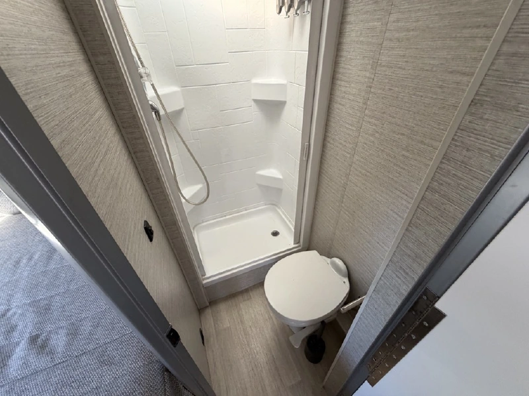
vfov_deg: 85.7
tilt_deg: -34.5
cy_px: 198
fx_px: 214
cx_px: 264
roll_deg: +3.1
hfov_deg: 102.1
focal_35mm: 14
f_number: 2.2
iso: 250
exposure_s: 1/121
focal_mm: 2.22
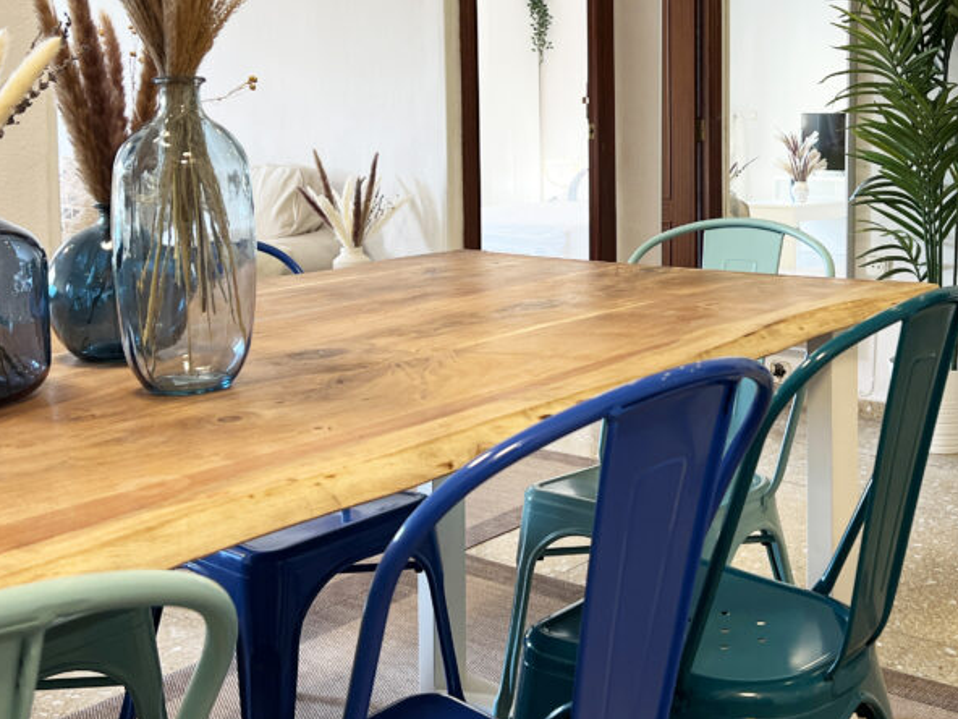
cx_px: 589
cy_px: 181
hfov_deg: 41.8
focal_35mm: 45
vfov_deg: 31.6
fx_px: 1245
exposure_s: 1/50
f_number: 1.5
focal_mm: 5.7
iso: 125
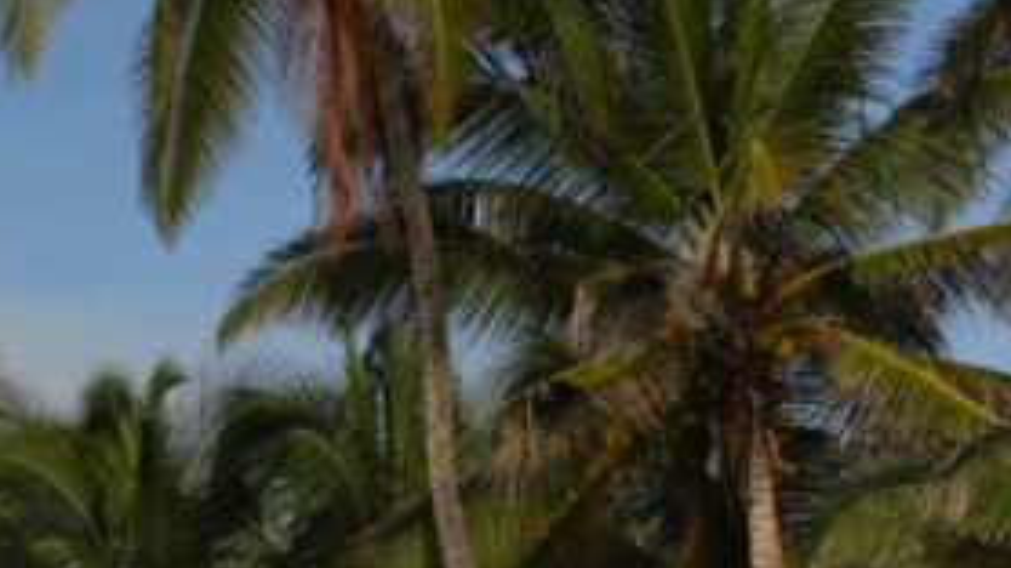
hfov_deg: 14.7
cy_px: 739
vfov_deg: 8.3
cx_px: 27
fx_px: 3858
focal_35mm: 144
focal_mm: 35
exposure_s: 1/4000
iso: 800
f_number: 8
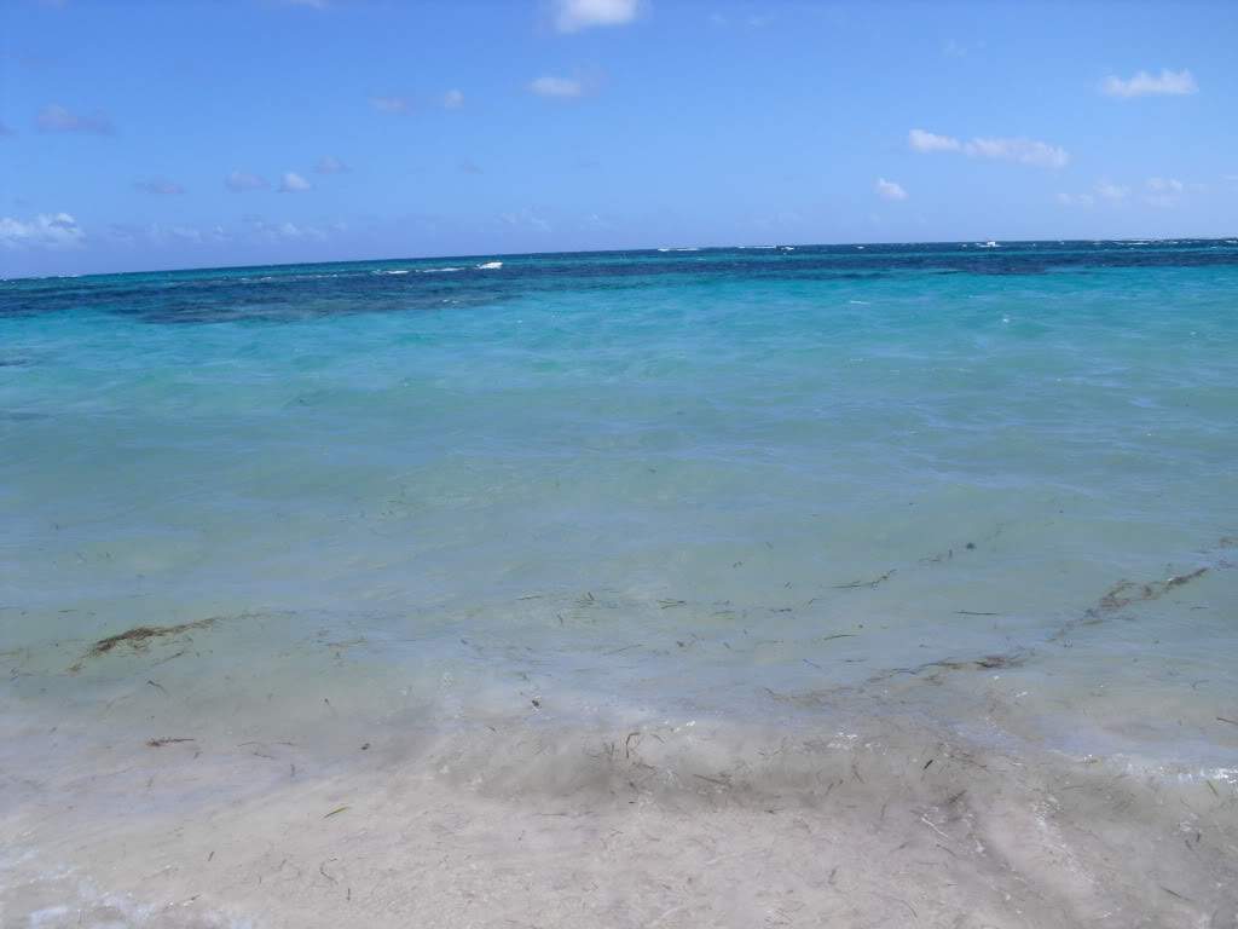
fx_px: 1287
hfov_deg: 51.4
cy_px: 464
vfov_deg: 39.7
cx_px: 619
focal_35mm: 36
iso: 64
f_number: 7.8
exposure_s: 1/200
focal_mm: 6.3
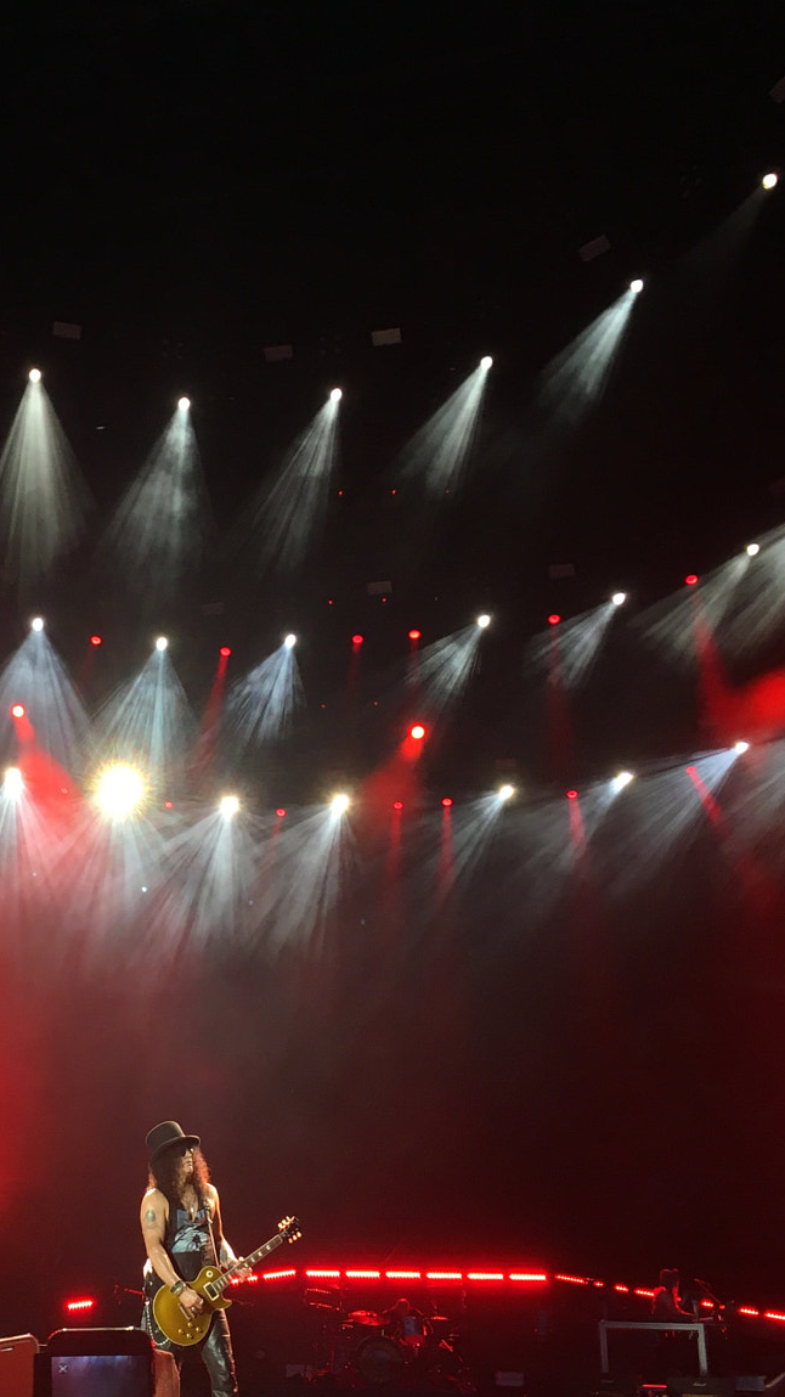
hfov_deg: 26.5
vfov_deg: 46.2
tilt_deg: +21.2
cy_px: 835
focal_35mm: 44
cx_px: 132
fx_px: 1629
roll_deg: -4.5
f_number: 2.2
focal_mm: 4.15
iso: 25
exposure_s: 1/33
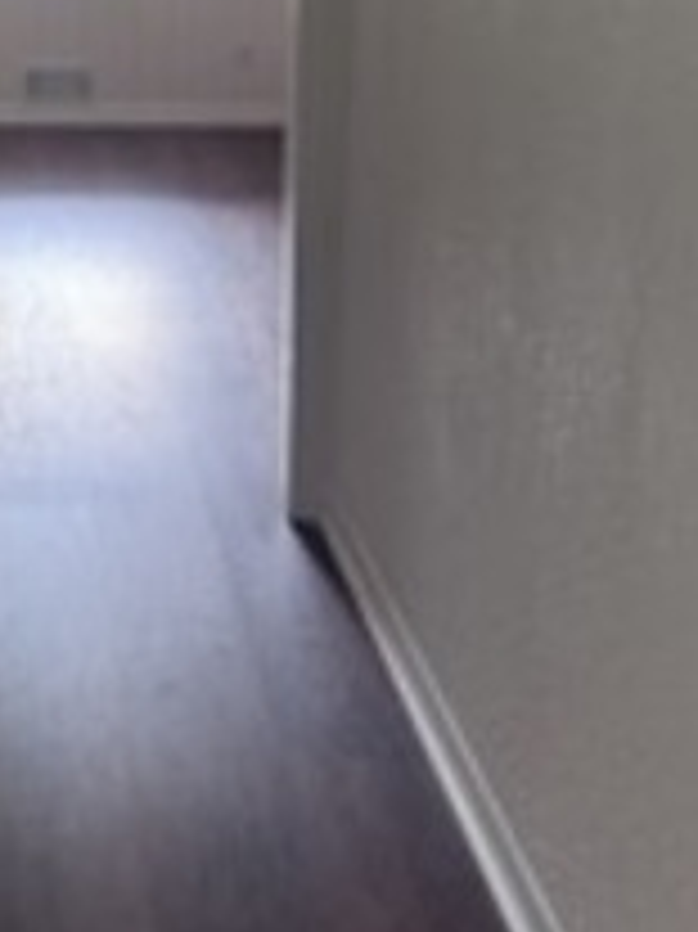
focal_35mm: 58
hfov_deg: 23.9
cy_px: 45
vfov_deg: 31.3
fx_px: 1561
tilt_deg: -7.7
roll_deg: +0.7
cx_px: -29
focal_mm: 6.76
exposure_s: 1/84
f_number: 1.78
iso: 200
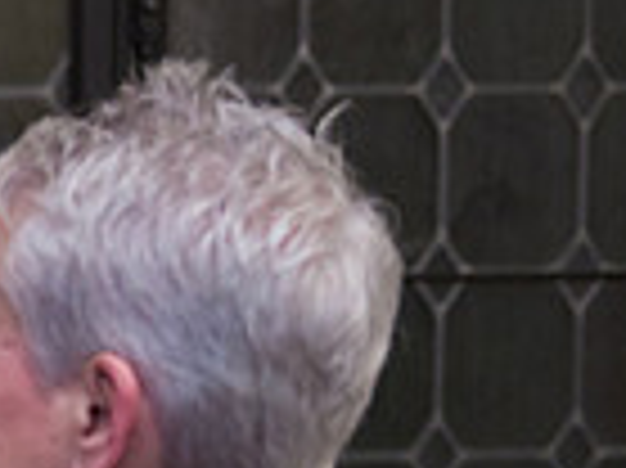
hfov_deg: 12.0
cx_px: -508
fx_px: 2728
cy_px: 504
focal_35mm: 151
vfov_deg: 9.7
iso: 1600
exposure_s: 1/200
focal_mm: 36
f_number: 3.2
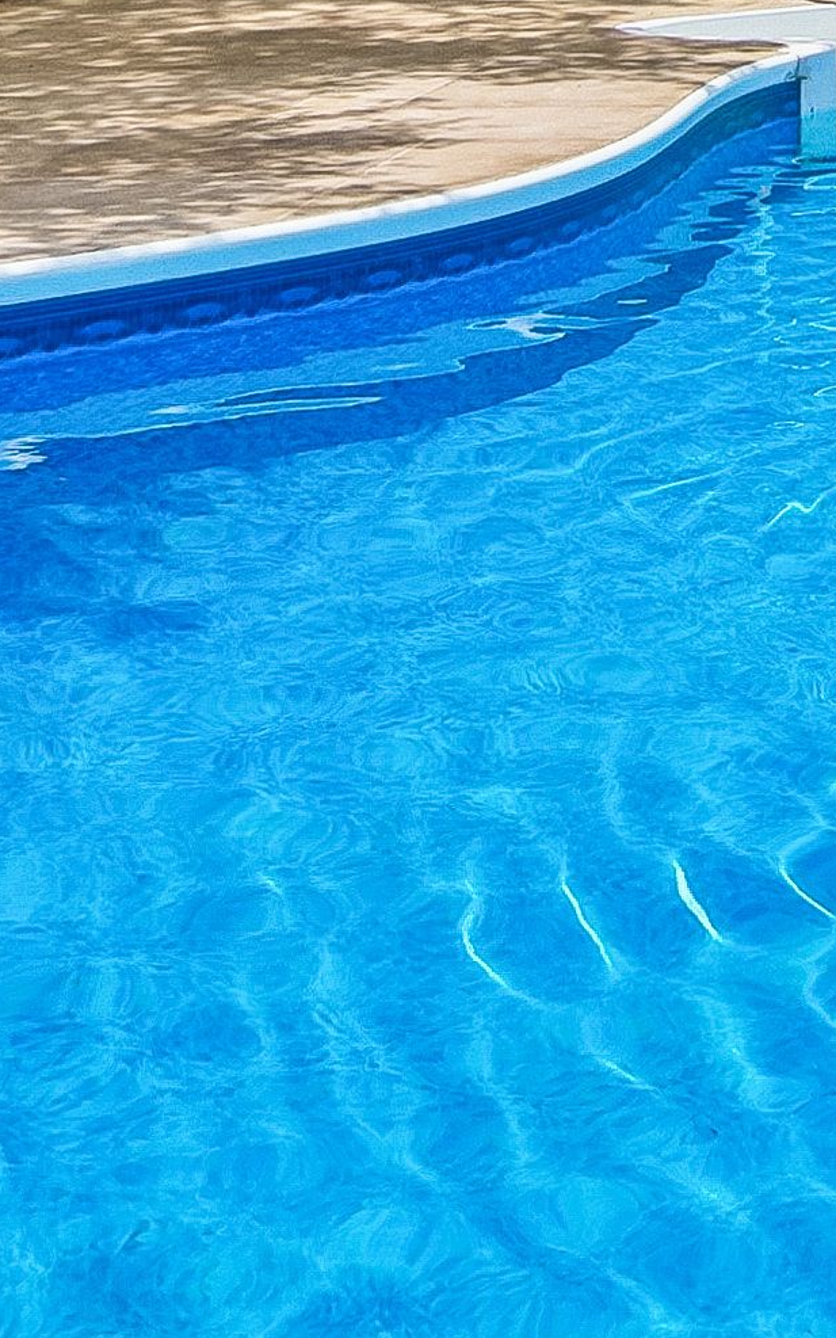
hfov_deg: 13.6
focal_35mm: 92
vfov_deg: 20.7
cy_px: -361
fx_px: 3353
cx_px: 1122
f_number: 9
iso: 100
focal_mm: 11
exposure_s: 1/640
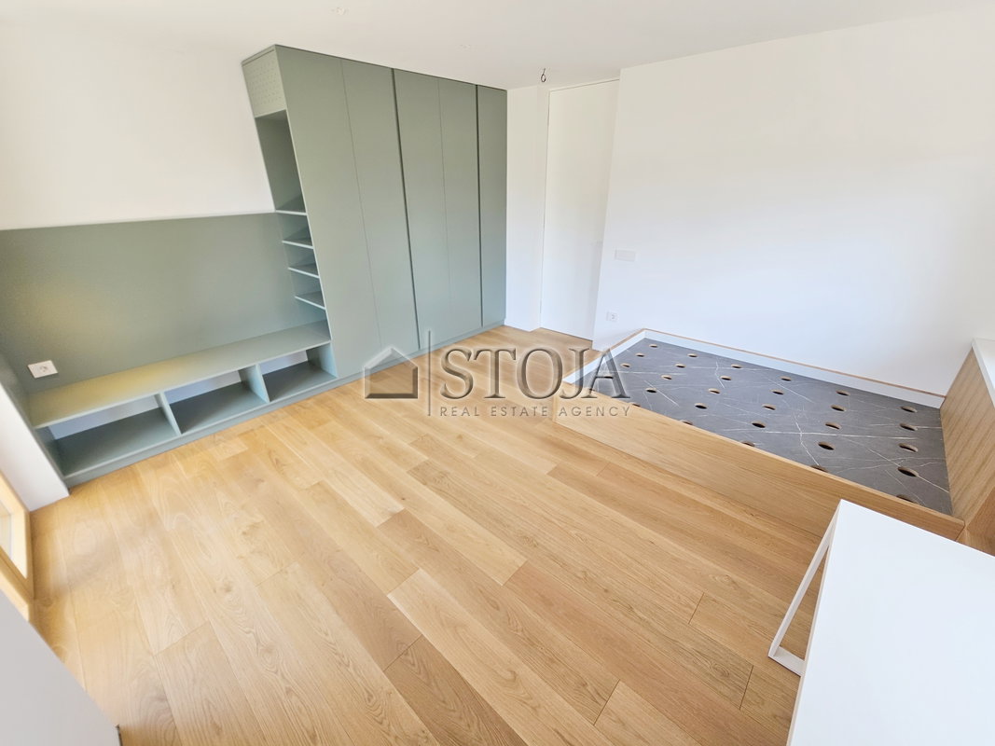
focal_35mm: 13
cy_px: 373
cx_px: 498
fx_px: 374
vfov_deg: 89.9
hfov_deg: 106.2
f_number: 2.2
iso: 64
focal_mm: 2.2
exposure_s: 1/100
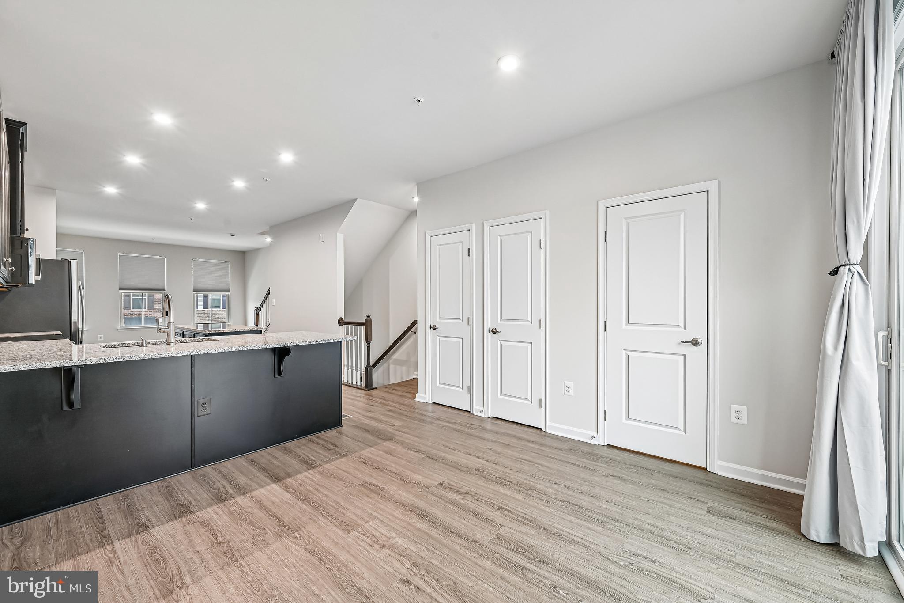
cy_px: 302
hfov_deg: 104.3
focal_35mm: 14
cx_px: 452
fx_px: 352
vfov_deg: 81.2
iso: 400
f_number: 8
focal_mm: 14
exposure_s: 1/15
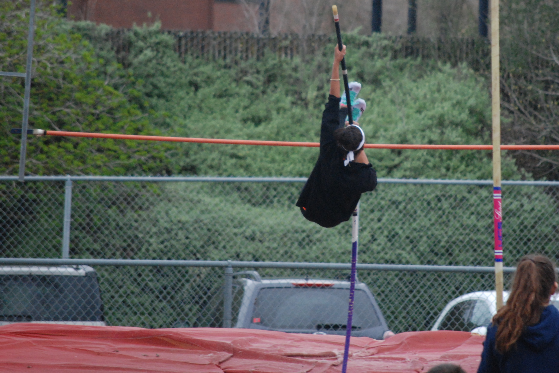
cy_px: 112
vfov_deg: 3.6
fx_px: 5849
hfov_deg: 5.5
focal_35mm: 377
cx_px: 354
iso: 1000
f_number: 5.6
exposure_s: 1/1000
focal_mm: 175
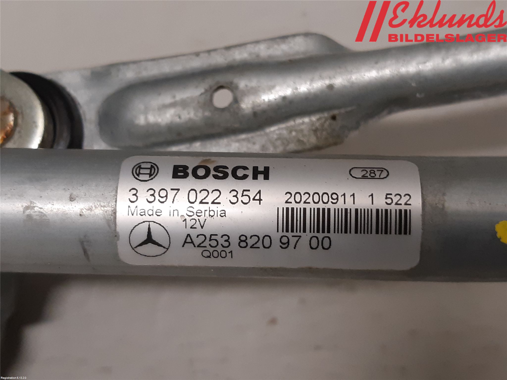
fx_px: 381
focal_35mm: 26
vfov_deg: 53.1
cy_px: 190
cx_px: 254
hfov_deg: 67.3
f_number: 1.7
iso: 125
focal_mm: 3.93
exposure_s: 1/50
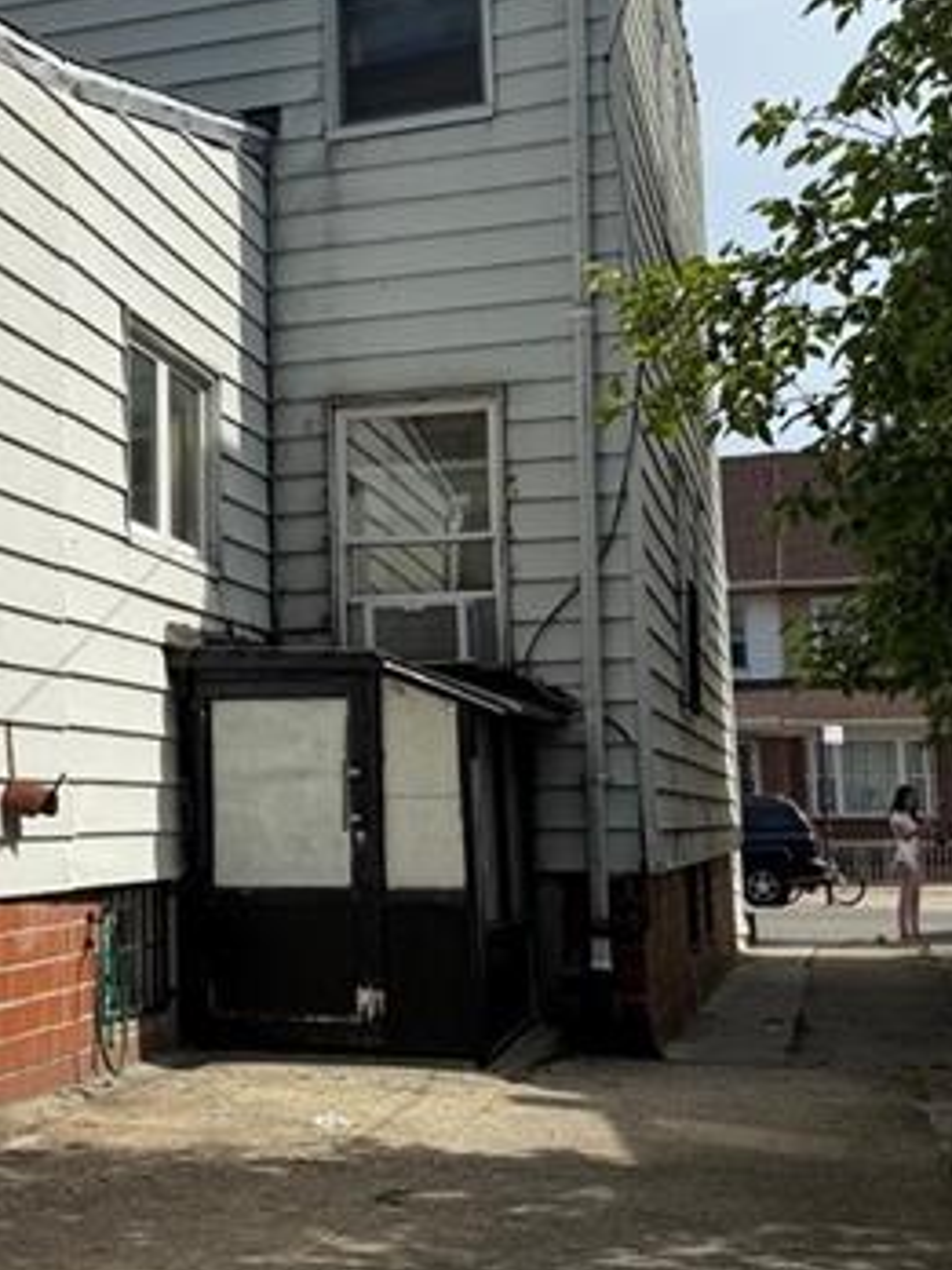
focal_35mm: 53
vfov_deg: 36.1
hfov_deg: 26.4
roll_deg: -0.4
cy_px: 540
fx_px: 1943
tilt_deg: +7.6
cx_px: 55
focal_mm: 6.76
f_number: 1.78
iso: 80
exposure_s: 1/6711
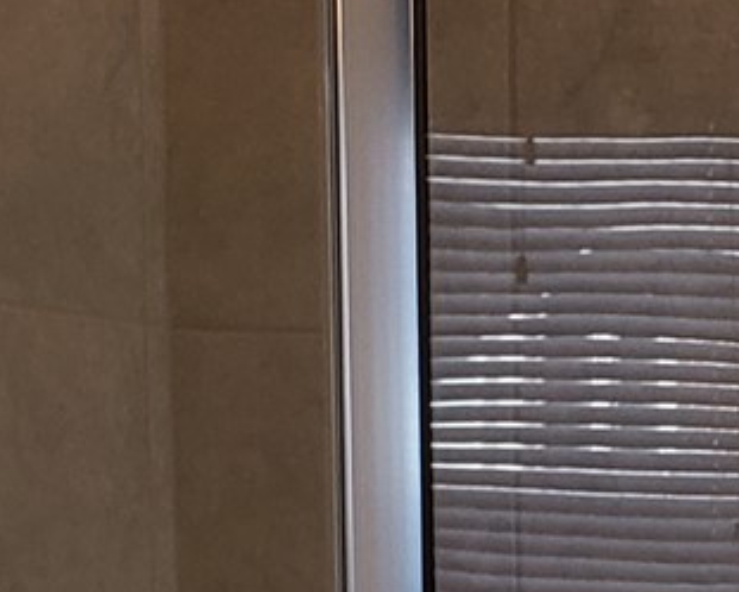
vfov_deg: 8.9
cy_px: 1039
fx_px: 3654
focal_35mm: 167
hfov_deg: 10.1
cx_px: 1739
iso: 125
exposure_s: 1/60
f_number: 2.4
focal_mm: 4.3
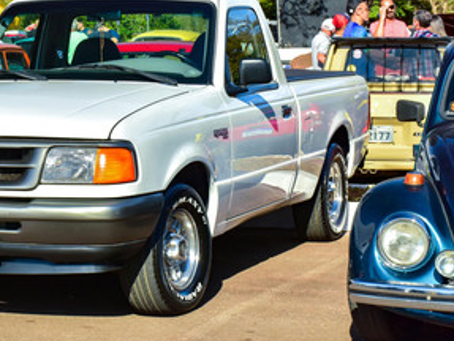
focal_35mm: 113
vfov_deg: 13.1
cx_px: 66
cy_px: 121
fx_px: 1482
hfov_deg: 17.2
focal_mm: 45
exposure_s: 1/100
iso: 250
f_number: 13
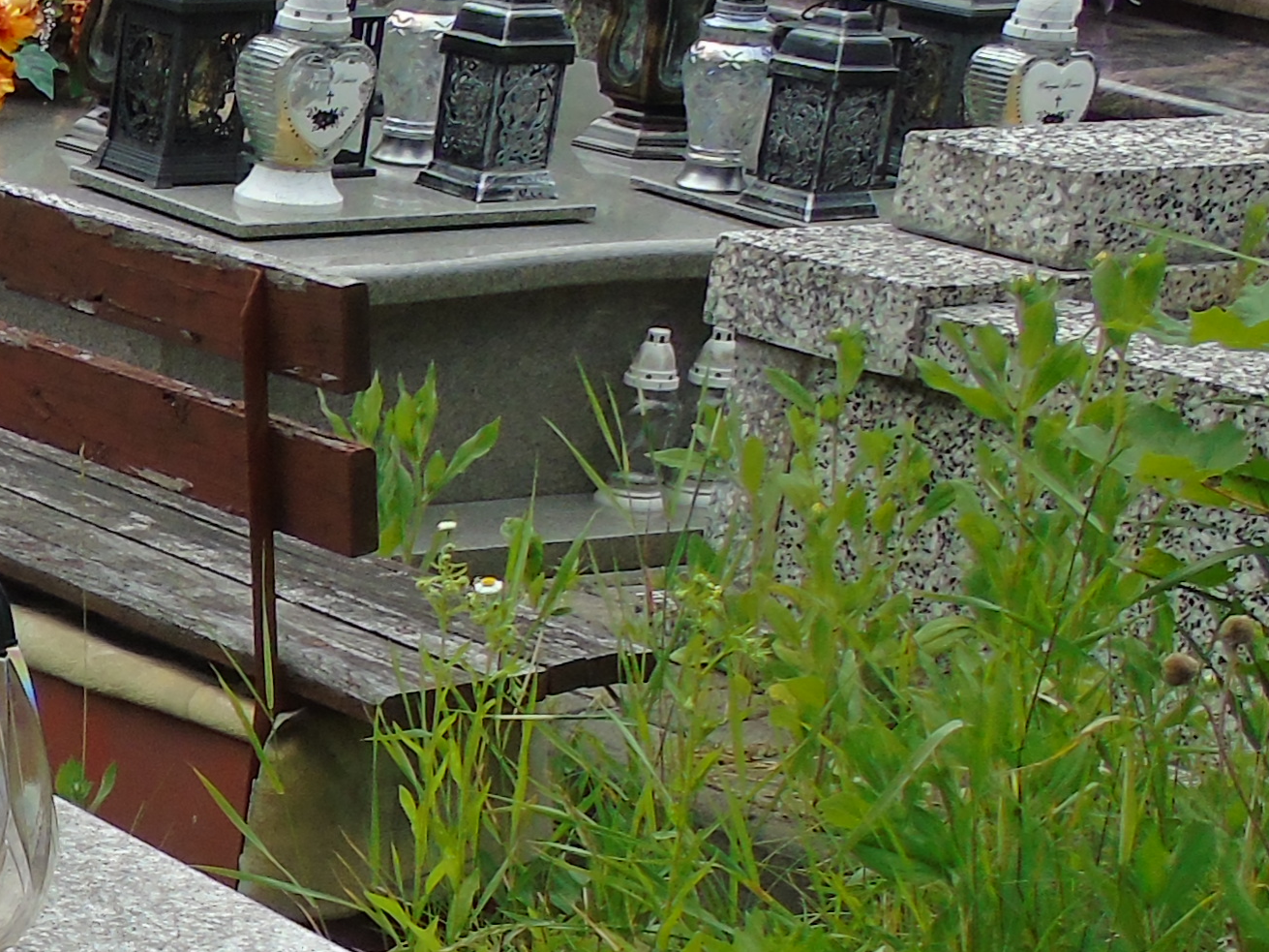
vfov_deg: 12.8
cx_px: -1060
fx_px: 4179
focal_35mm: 114
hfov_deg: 14.9
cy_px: 1045
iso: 80
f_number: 3.6
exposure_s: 1/400
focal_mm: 5.2
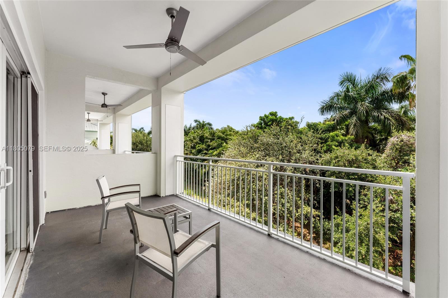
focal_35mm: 14
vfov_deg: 81.2
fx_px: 174
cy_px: 149
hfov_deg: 104.3
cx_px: 224
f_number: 9
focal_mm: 14
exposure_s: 1/160
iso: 640
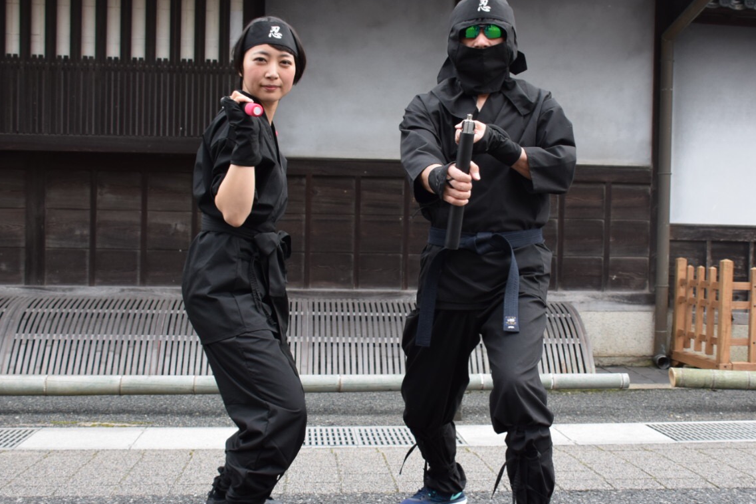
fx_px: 987
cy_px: 269
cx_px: 416
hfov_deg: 41.9
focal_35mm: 47
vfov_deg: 28.6
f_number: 5.6
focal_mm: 22
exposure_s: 1/125
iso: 400
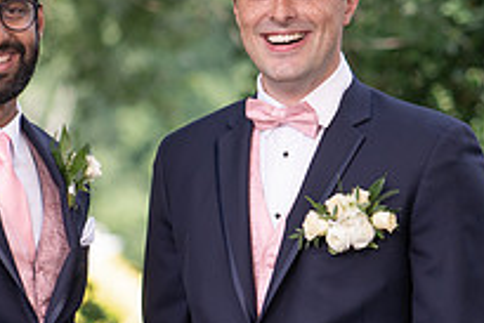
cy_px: 220
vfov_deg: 5.4
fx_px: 3458
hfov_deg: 8.0
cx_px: 97
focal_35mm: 257
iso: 100
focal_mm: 85
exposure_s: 1/1000
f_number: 2.2
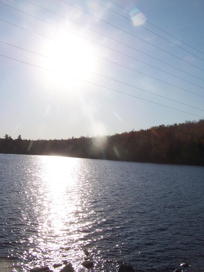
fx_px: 299
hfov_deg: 37.7
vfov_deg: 49.0
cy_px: 136
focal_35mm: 38
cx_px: 102
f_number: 5.6
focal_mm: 6.3
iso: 80
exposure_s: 1/1600
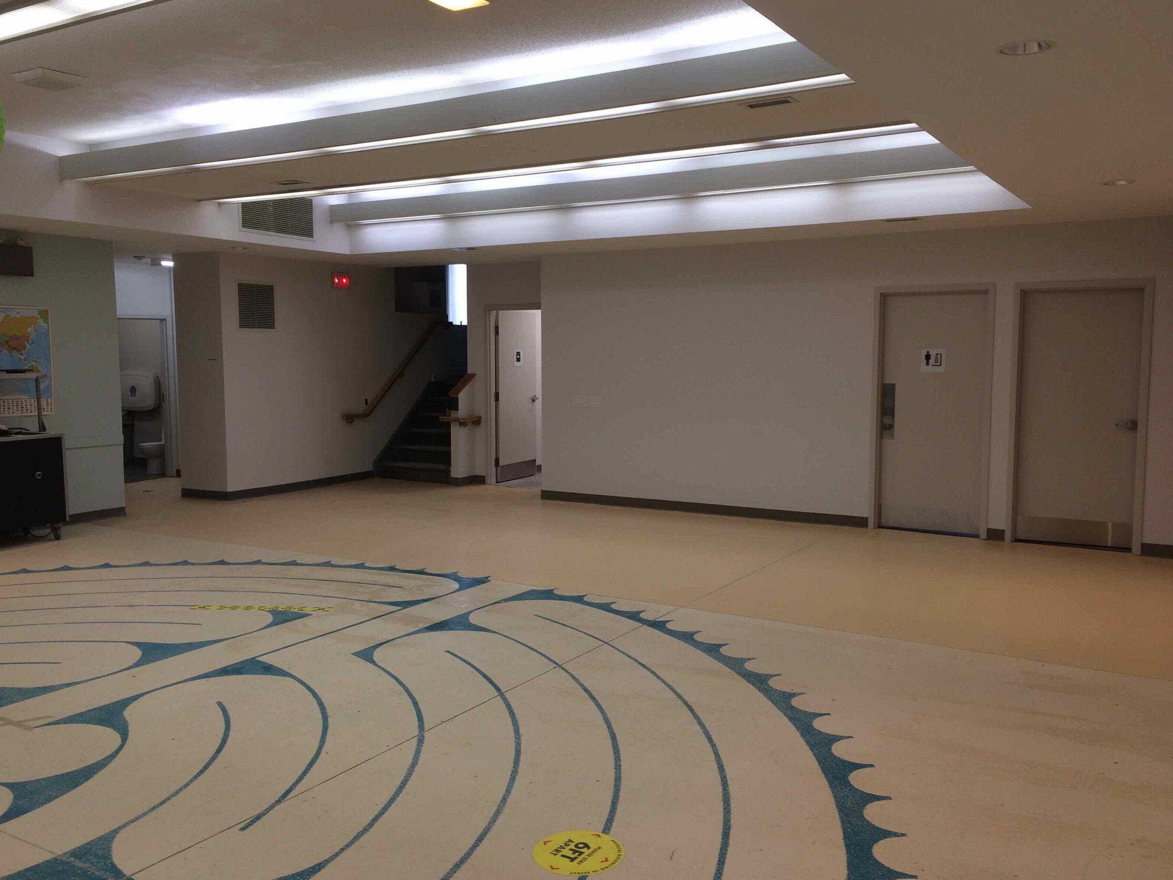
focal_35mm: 30
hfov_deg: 60.0
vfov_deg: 46.8
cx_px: 600
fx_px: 1017
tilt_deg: -4.5
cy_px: 447
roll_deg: +0.9
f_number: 2.2
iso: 40
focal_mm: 4.15
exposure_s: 1/60
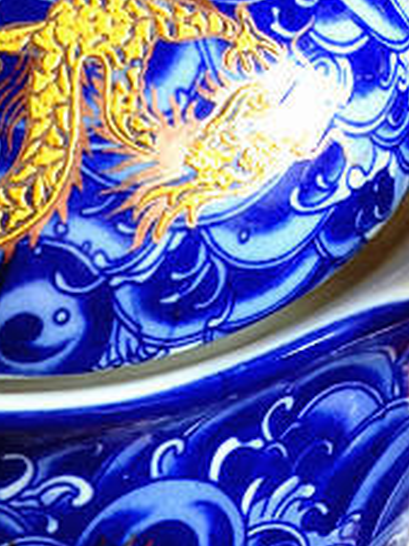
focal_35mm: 117
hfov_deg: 12.5
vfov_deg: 16.1
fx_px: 1847
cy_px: 669
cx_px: 15
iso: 64
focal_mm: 4.12
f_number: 2.4
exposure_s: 1/60
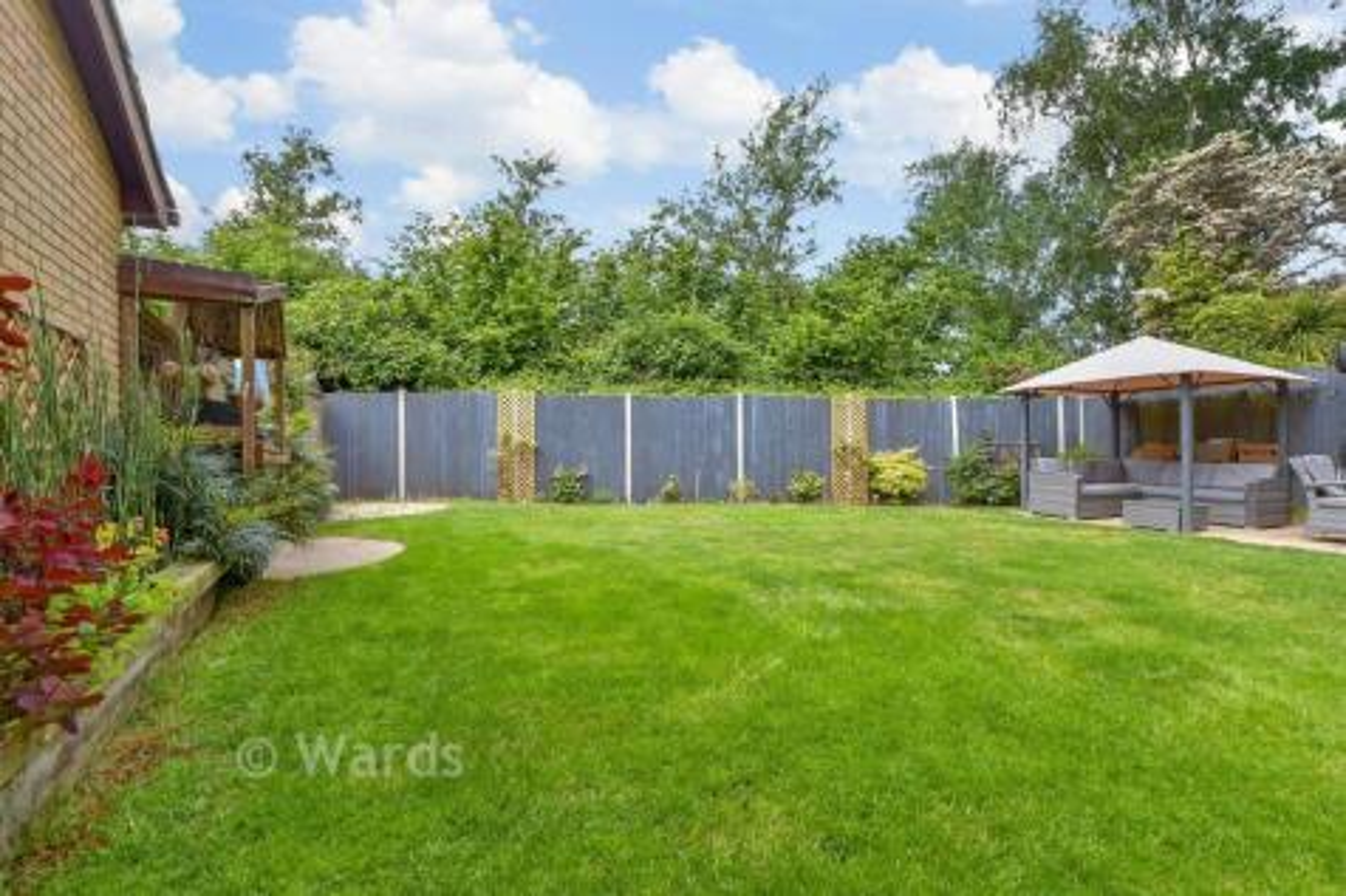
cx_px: 673
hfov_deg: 100.4
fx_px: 561
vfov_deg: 77.3
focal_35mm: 15
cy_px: 448
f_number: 8
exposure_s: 1/100
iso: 160
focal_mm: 10
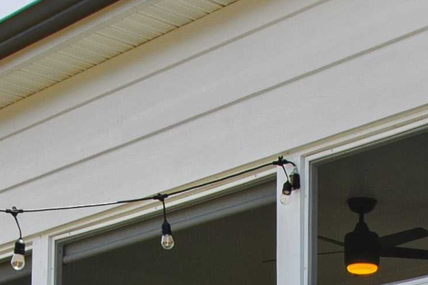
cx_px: 368
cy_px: 596
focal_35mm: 113
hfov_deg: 17.9
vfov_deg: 10.9
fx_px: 1344
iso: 100
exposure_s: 1/100
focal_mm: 10
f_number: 8
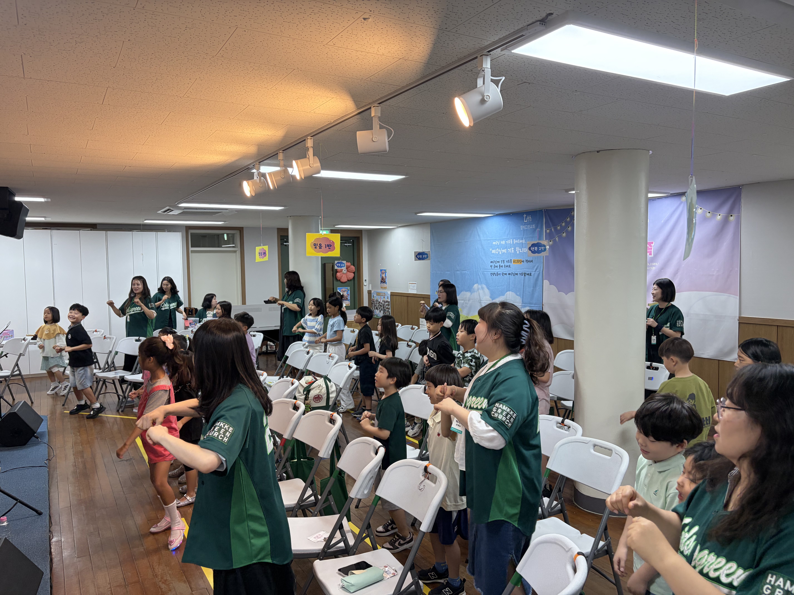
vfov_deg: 53.1
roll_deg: +1.6
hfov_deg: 67.3
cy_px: 298
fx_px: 596
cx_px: 397
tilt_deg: -2.1
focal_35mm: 26
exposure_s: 1/120
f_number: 1.6
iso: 125
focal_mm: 5.96
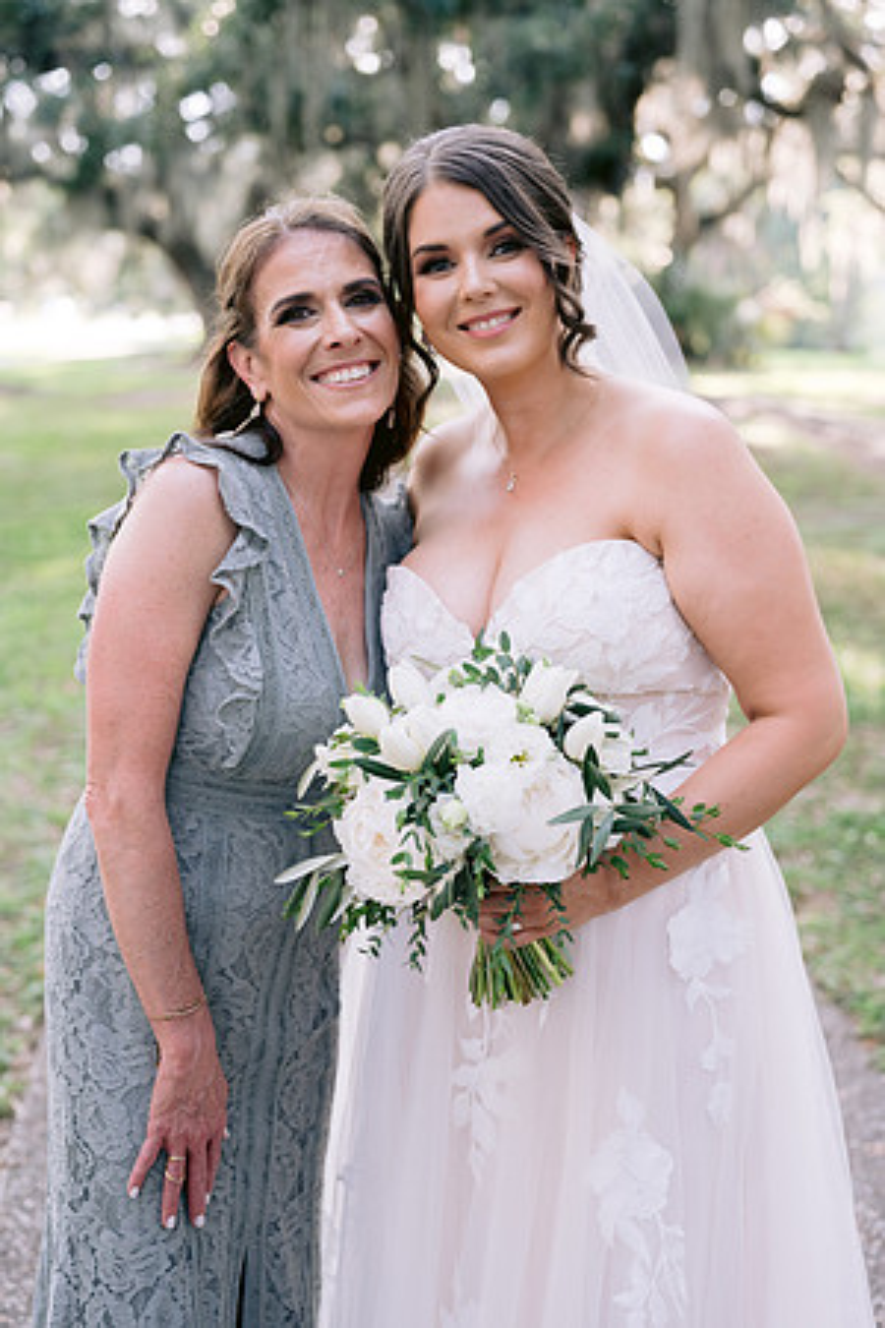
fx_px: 1844
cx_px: 442
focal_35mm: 50
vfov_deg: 39.6
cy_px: 664
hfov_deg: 27.0
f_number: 2.8
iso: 400
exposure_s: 1/320
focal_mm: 50
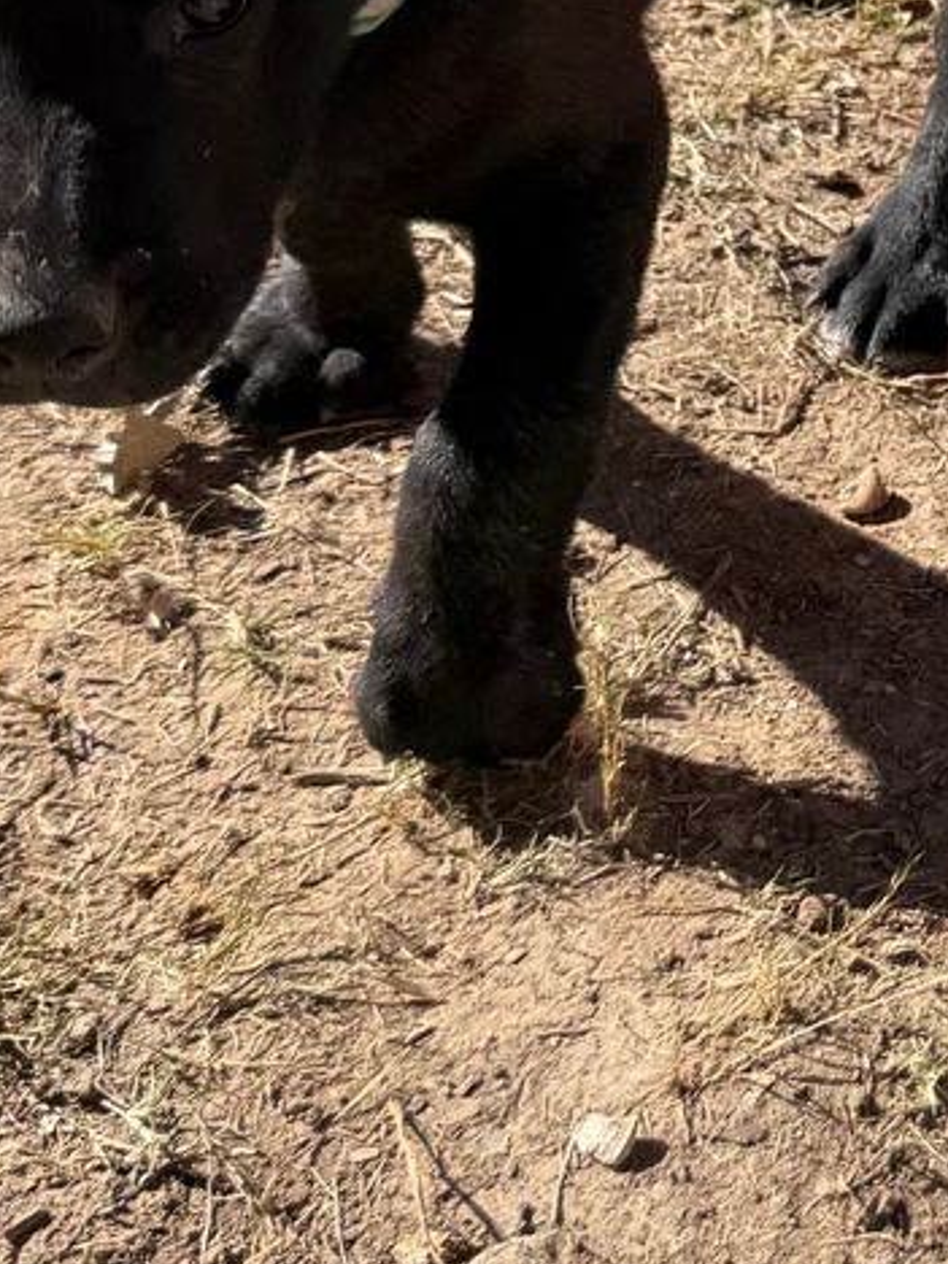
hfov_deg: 16.5
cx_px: 1383
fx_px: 2994
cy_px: 184
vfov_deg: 23.3
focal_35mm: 82
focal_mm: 6.76
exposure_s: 1/2703
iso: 80
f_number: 1.78
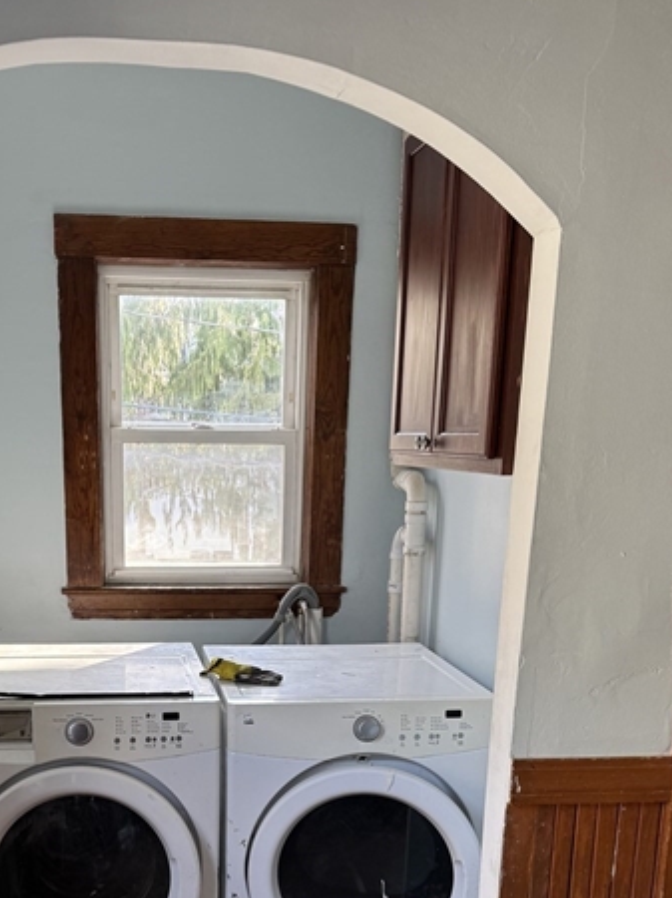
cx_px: 219
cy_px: 708
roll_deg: +0.9
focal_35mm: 41
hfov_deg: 34.7
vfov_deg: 43.8
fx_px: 1062
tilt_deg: -14.9
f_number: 1.78
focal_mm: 6.76
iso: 125
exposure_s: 1/121
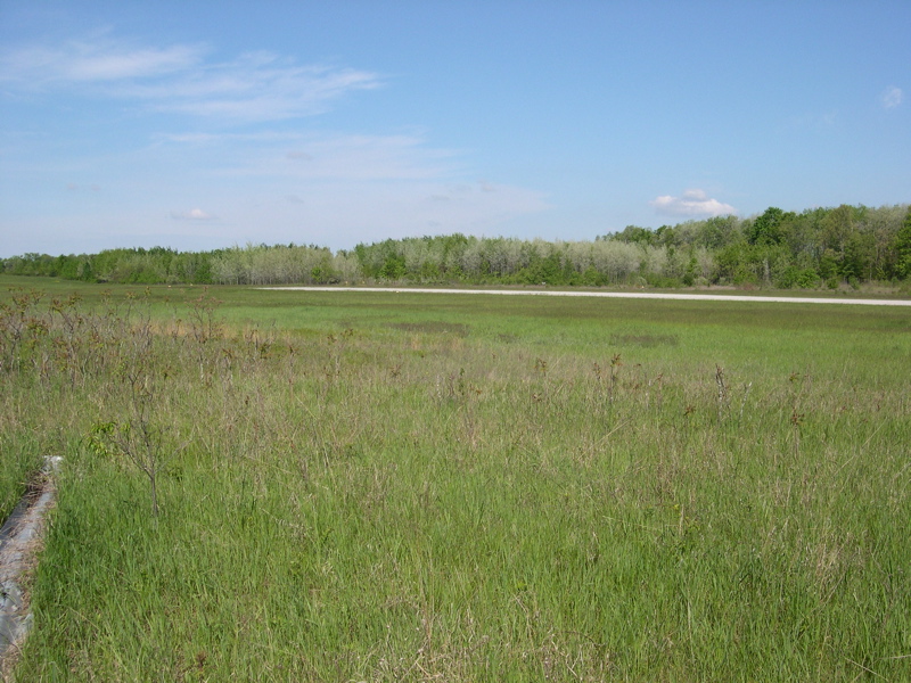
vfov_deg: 37.7
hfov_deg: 49.0
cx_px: 456
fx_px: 1000
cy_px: 342
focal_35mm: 38
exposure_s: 1/240
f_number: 7.6
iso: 100
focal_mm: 8
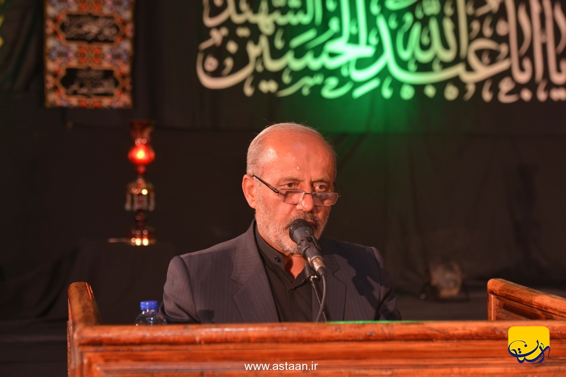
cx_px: 283
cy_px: 188
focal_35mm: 92
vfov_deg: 14.9
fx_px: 1446
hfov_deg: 22.1
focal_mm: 92
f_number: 5.6
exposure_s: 1/50
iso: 640
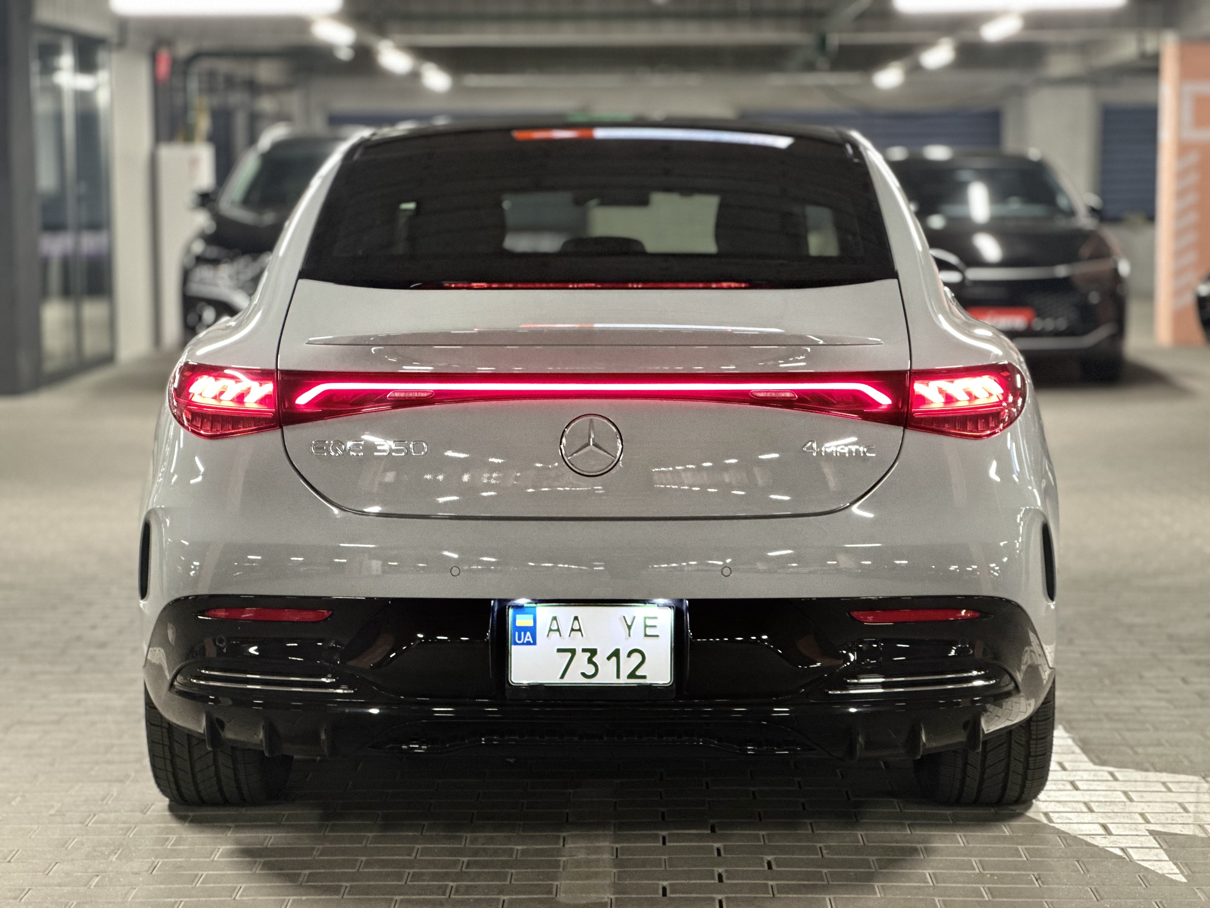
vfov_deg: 19.1
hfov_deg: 25.3
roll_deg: +0.4
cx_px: 605
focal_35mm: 77
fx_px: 2692
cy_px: 454
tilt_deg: -4.6
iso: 320
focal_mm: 9
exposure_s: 1/20
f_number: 2.8
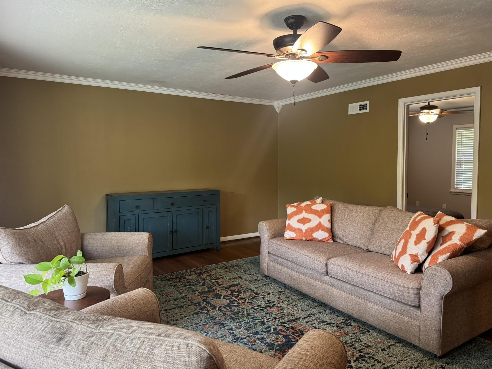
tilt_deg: -3.3
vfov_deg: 54.9
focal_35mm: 25
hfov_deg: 69.4
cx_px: 256
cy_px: 182
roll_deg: +0.7
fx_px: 355
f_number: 1.78
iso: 250
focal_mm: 6.76
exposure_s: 1/60
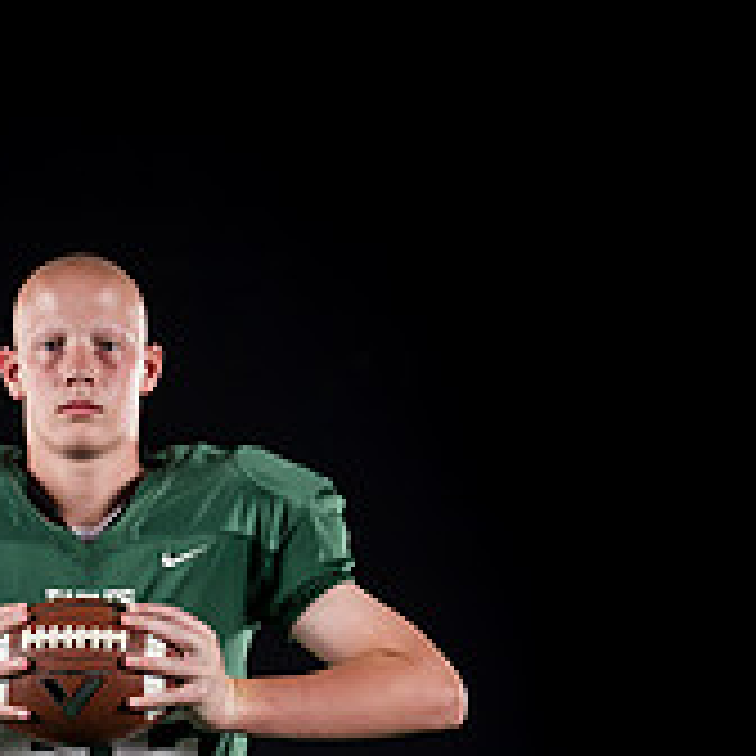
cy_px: 1004
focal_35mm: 223
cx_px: 144
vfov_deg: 7.7
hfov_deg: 7.8
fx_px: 5510
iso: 200
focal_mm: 98
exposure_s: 1/125
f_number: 3.5
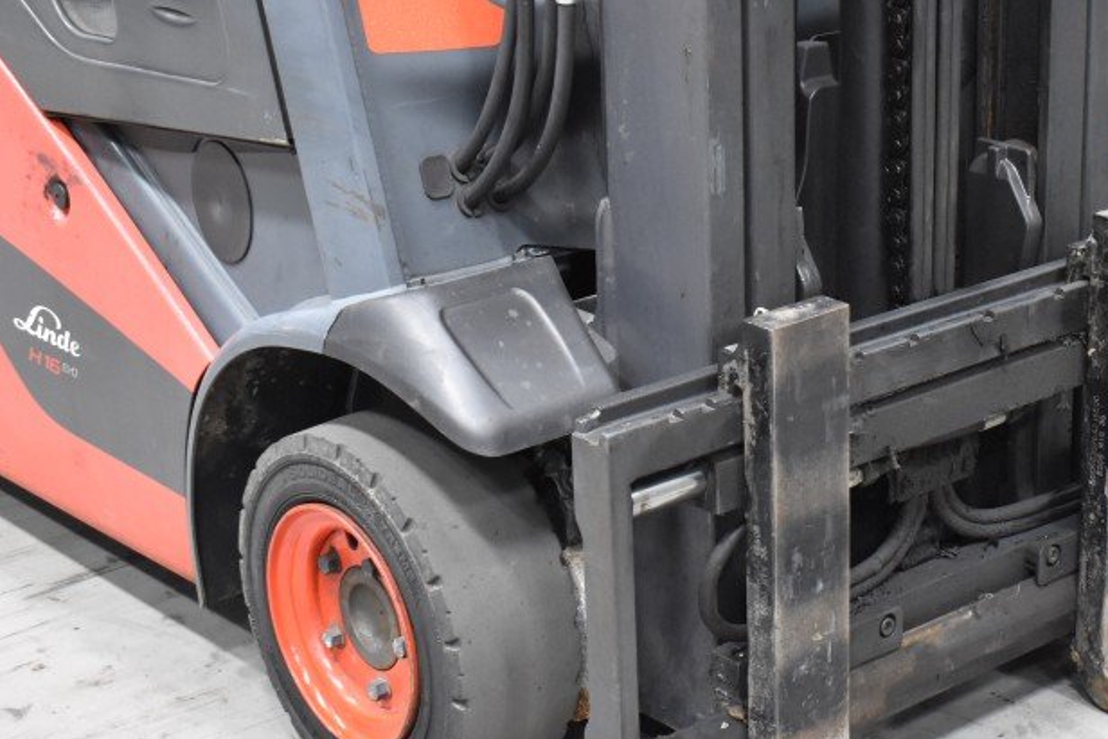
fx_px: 2340
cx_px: 878
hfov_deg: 26.2
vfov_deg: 18.0
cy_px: 401
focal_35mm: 76
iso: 1600
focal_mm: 26
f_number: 5
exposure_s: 1/20
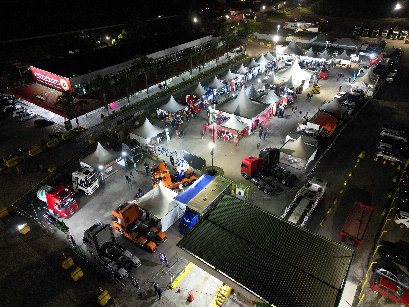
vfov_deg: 56.8
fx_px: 284
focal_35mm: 24
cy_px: 154
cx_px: 204
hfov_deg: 71.6
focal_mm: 6.72
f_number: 1.7
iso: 400
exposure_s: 1/15
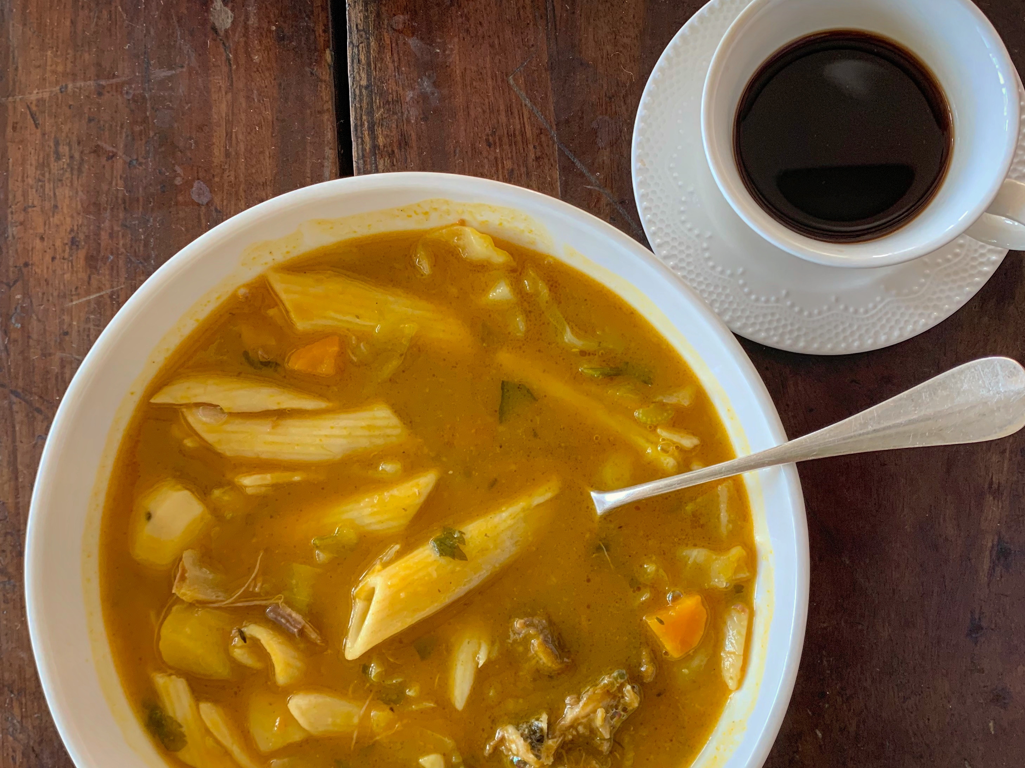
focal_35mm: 36
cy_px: 464
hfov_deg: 51.3
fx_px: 1066
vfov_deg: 39.5
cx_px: 540
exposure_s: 1/66
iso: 100
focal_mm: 4.25
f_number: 1.8
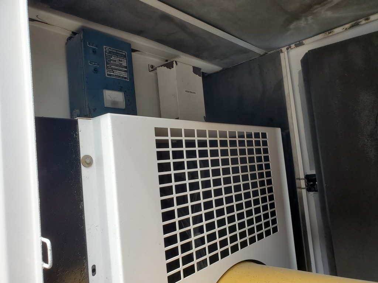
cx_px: 189
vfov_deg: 53.1
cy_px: 142
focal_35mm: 26
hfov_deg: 67.3
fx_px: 284
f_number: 2.4
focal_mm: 4.3
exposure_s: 1/253
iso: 50
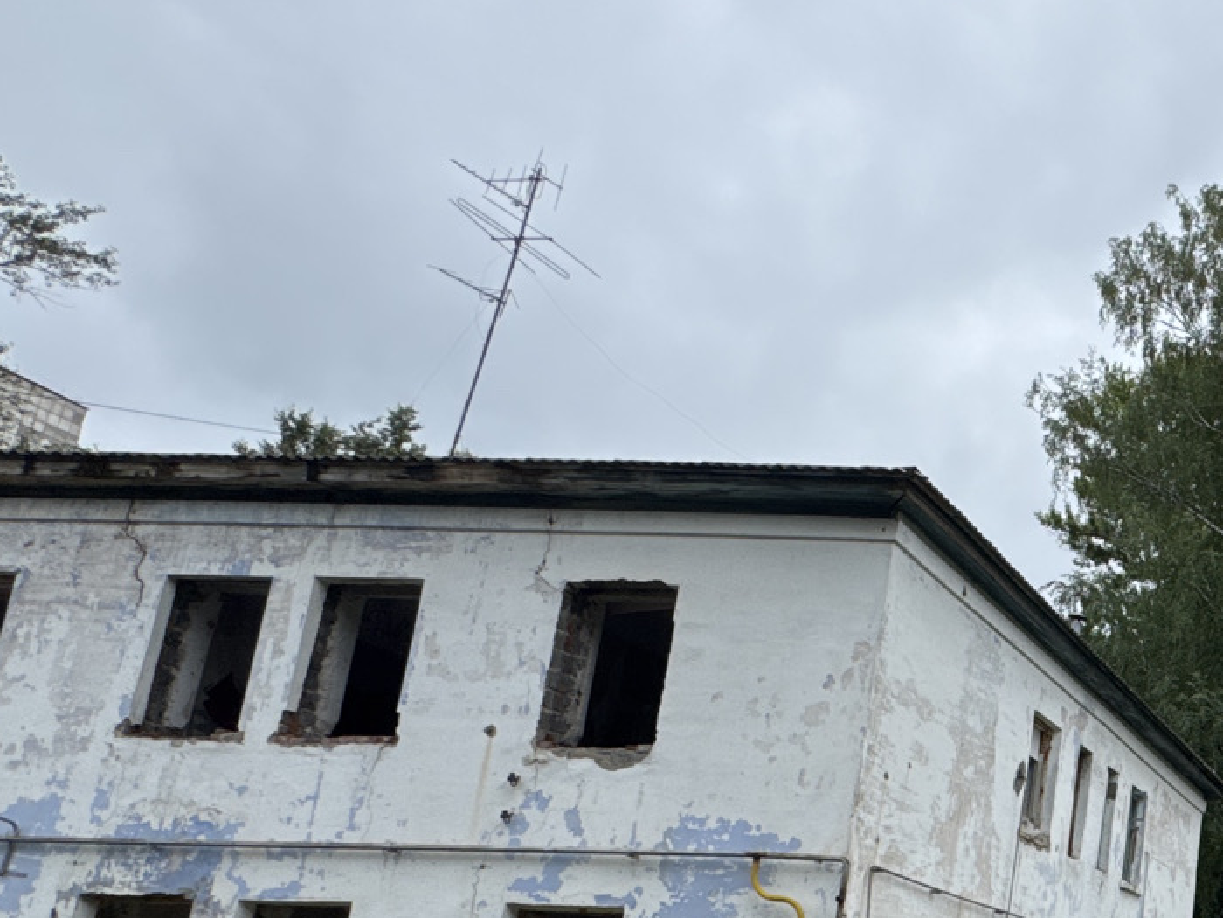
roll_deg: -1.2
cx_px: 1447
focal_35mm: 40
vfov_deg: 35.0
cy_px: 715
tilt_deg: +14.0
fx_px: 1413
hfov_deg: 36.7
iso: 40
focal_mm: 2.22
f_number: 2.2
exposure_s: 1/713
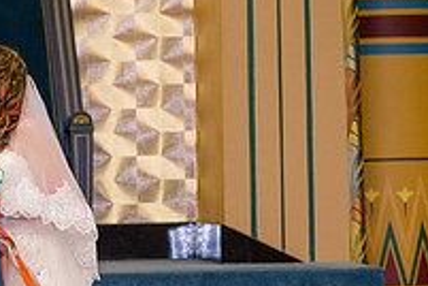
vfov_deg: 5.5
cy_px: 229
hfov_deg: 8.2
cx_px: -46
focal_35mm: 249
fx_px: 2960
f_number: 3.2
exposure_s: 1/160
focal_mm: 85
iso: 800
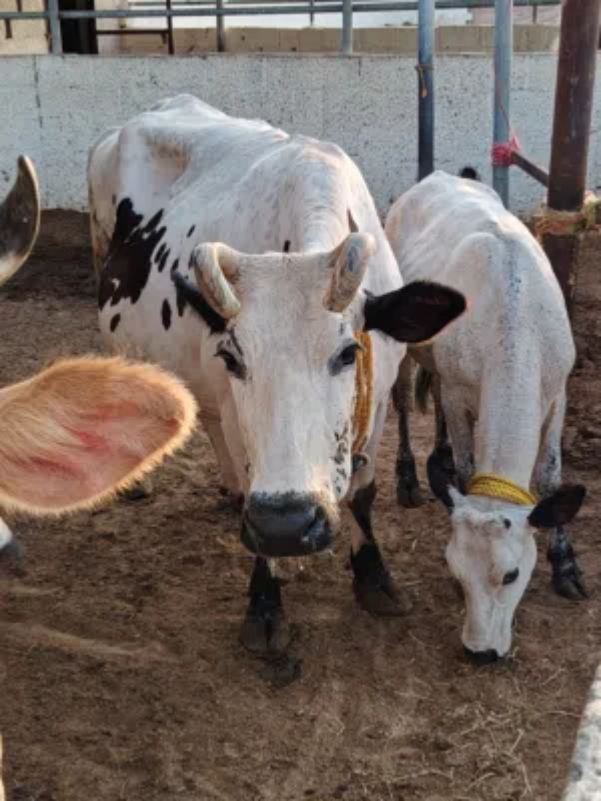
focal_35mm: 51
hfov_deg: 28.6
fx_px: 1181
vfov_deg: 37.5
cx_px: 300
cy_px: 400
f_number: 1.75
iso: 156
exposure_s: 1/100
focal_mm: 5.25
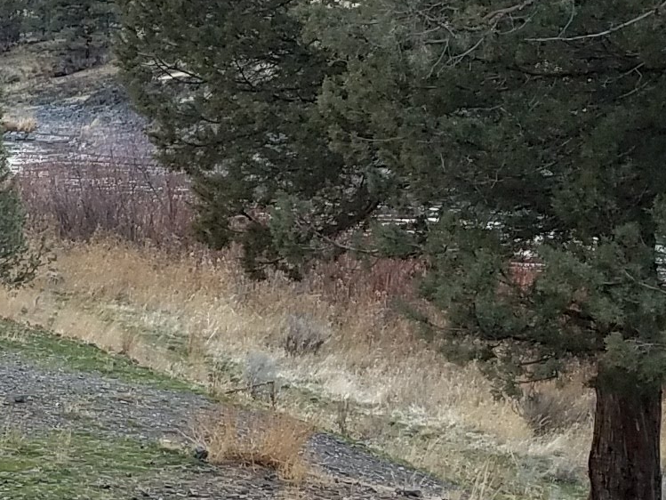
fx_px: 1924
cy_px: 81
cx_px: -512
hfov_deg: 16.6
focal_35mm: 100
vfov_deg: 14.7
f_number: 1.7
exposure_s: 1/276
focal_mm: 4.2
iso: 40
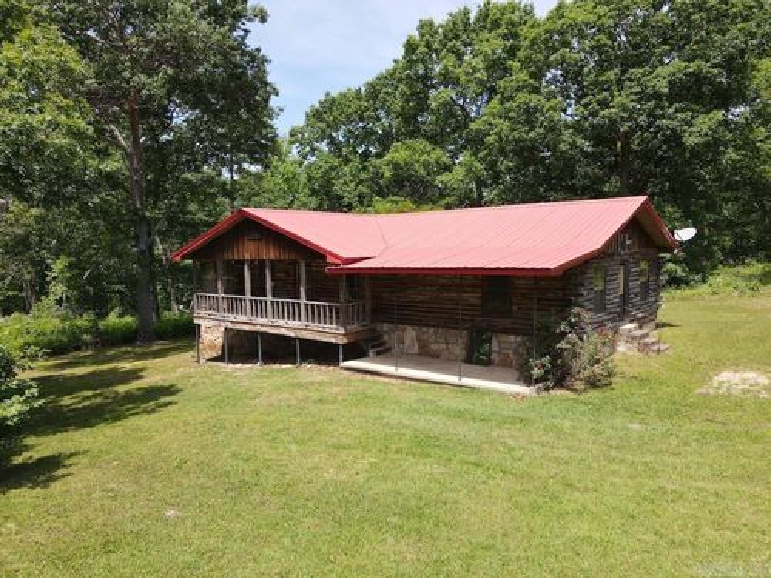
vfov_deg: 56.8
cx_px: 386
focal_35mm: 24
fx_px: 535
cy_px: 289
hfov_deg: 71.6
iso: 100
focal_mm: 4.5
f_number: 2.8
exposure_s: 1/20
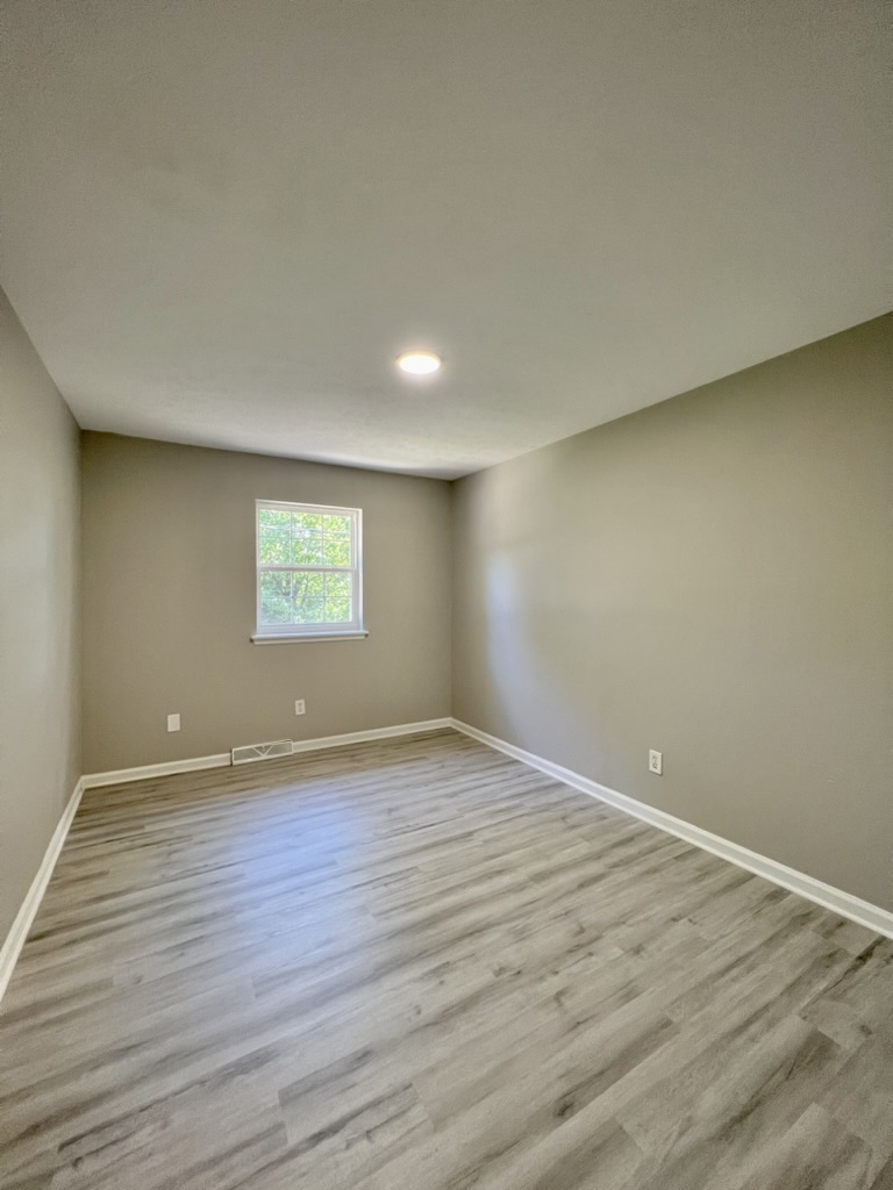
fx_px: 447
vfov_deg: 106.2
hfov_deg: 89.9
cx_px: 446
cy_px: 595
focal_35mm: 13
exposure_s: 1/99
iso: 250
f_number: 1.8
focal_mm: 1.57
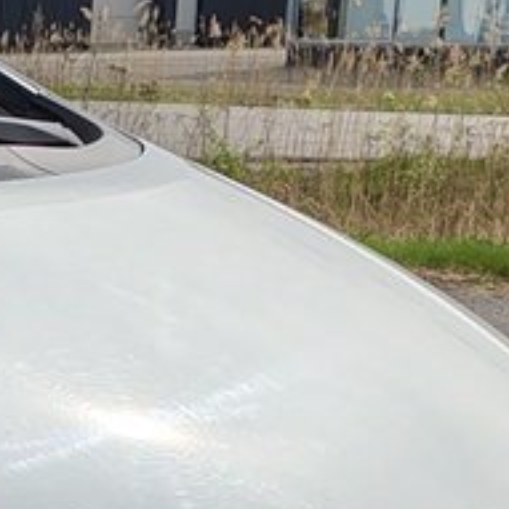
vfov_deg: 10.2
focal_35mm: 167
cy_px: 746
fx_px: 2778
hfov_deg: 9.7
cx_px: -549
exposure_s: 1/1561
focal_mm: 4.71
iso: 145
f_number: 1.7
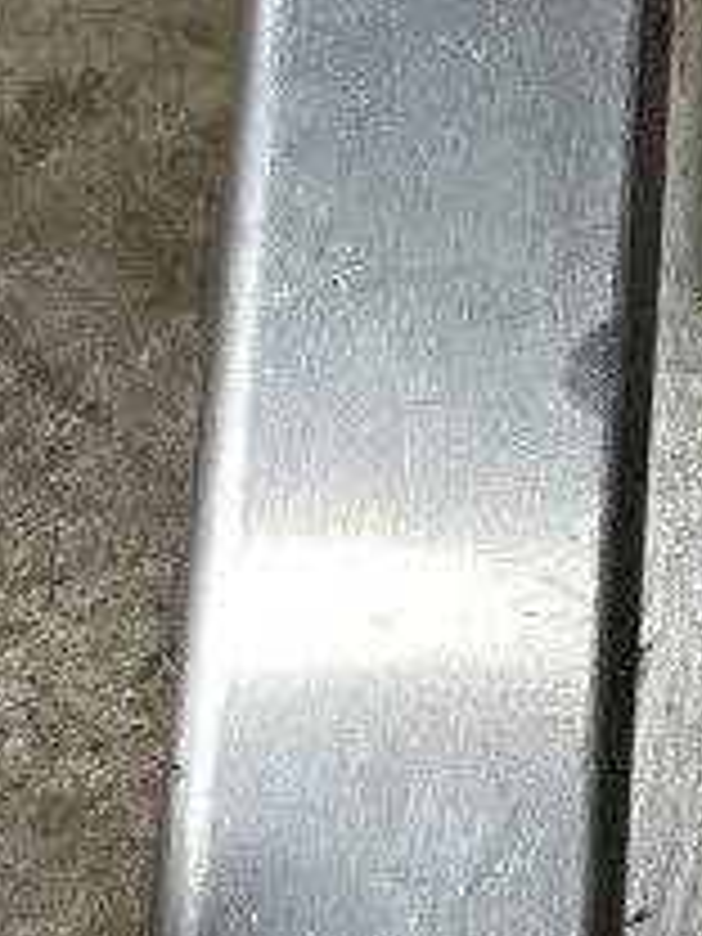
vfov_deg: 20.4
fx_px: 2542
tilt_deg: -61.9
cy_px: 61
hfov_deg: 13.7
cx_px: 1346
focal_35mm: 94
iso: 250
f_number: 1.78
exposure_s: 1/65
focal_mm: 6.86
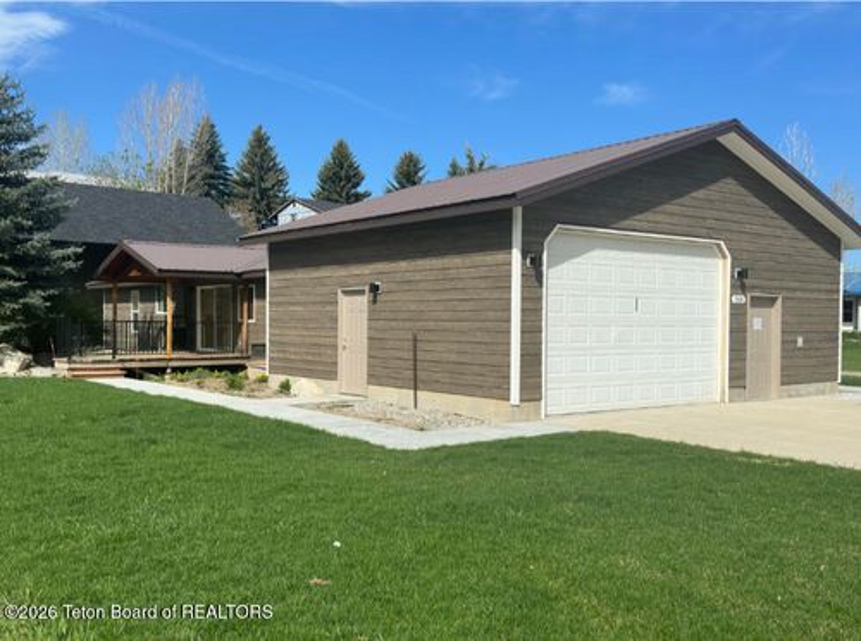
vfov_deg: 42.7
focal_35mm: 33
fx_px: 818
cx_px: 430
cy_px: 320
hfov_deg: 55.5
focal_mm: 6.9
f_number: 1.8
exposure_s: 1/6849
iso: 100
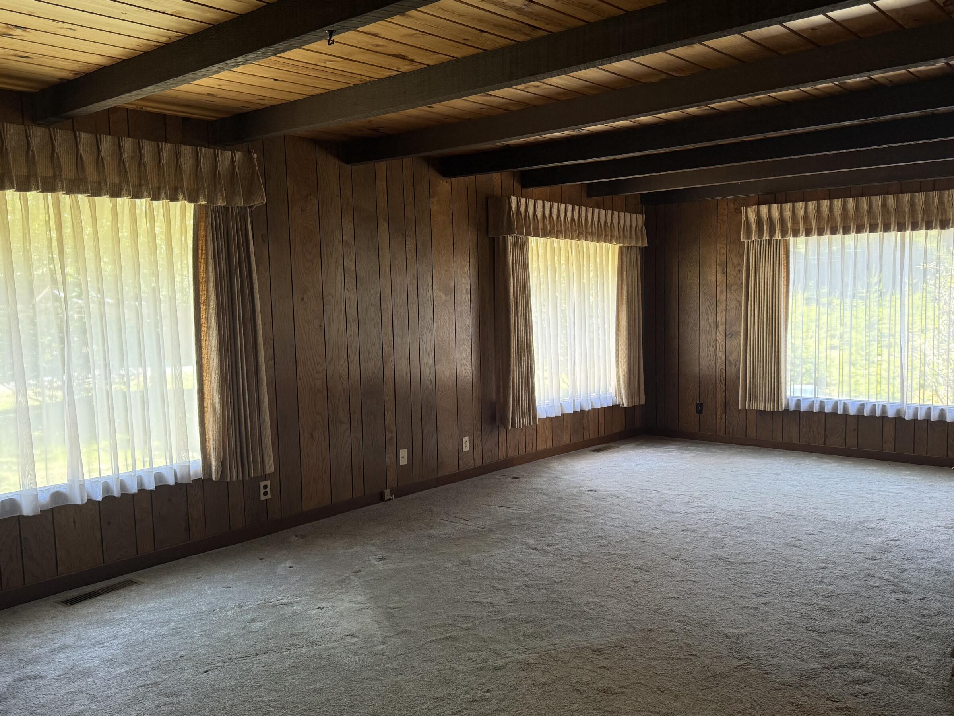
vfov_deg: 46.8
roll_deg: +1.1
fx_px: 827
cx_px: 520
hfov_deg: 59.9
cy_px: 374
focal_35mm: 30
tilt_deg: -4.9
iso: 200
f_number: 1.78
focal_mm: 6.76
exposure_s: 1/116
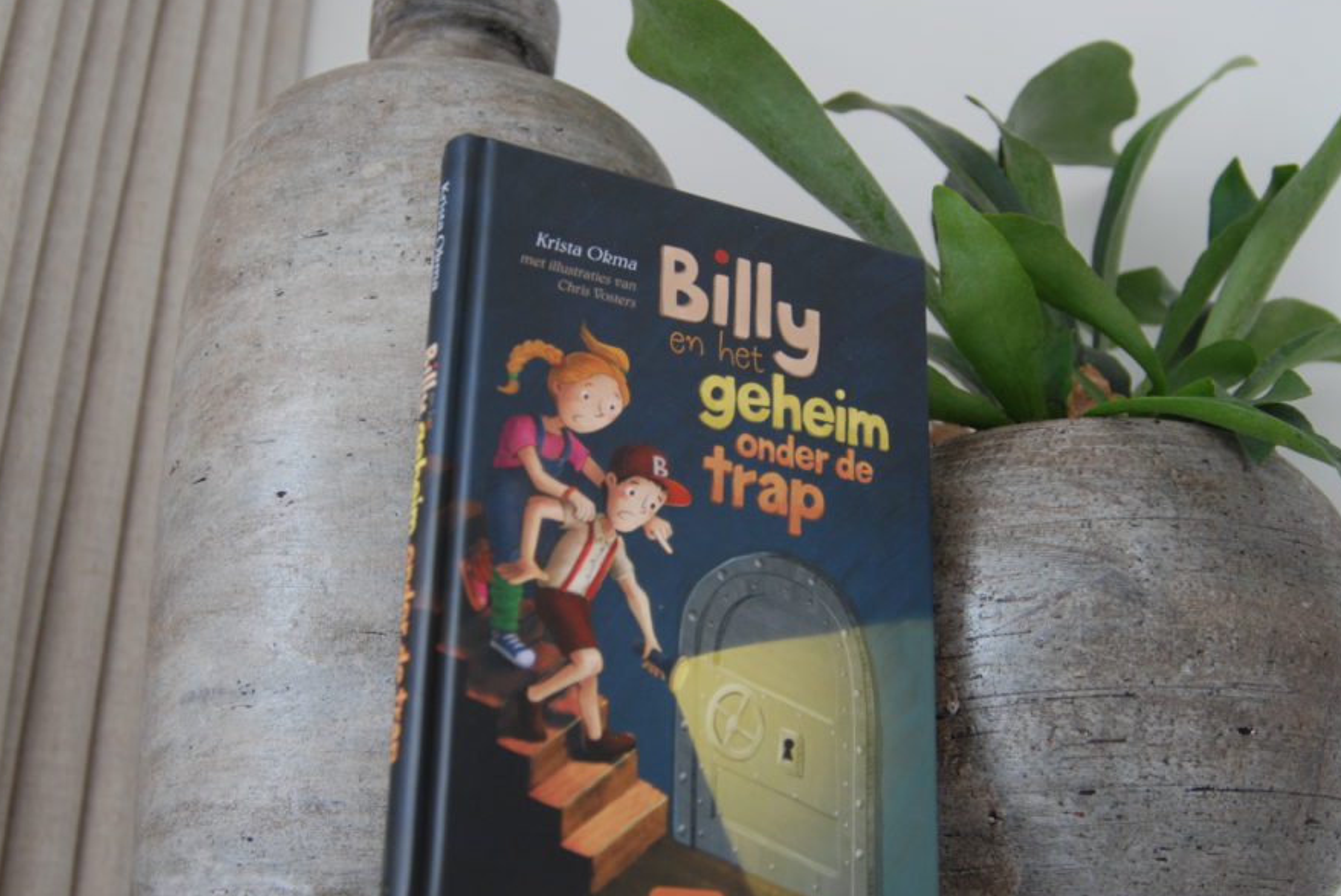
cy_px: 480
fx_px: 1566
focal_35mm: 42
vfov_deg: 31.9
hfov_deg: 46.4
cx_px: 664
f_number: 3.5
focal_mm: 24
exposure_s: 1/100
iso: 400
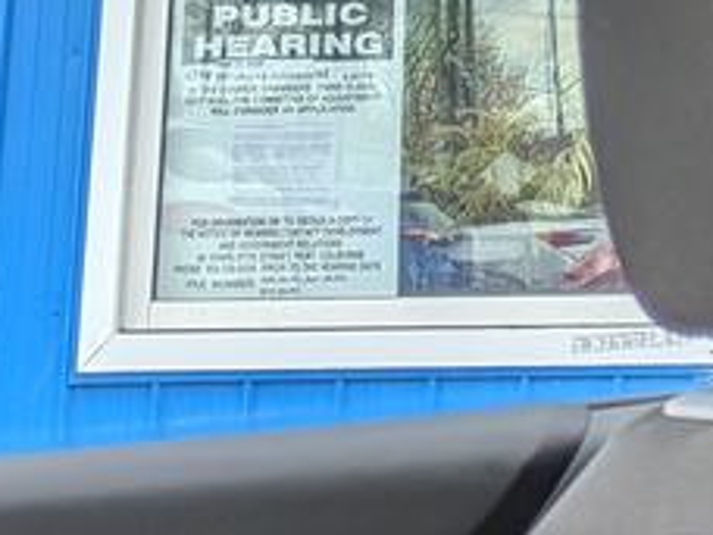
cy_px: -960
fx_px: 2884
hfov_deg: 13.9
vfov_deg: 9.0
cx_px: 733
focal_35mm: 140
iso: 28
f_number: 1.89
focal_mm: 5.43
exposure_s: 1/137
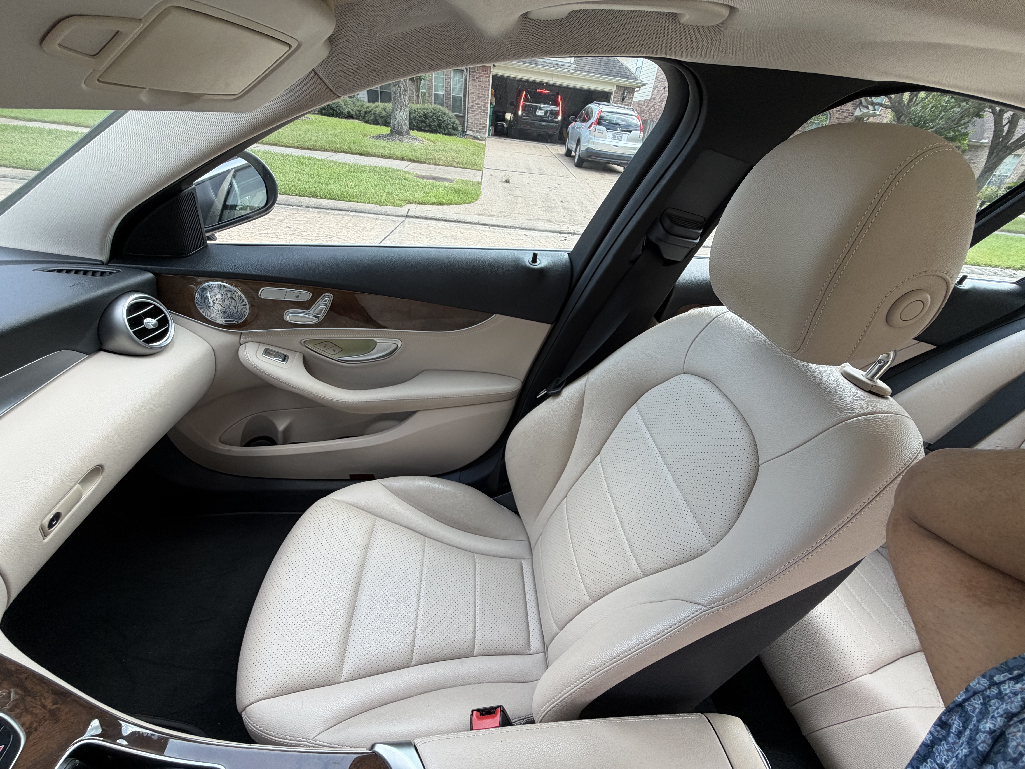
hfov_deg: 102.1
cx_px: 512
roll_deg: -7.3
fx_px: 415
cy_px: 384
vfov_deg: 85.7
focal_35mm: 14
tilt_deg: -31.5
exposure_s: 1/121
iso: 64
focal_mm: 2.22
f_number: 2.2
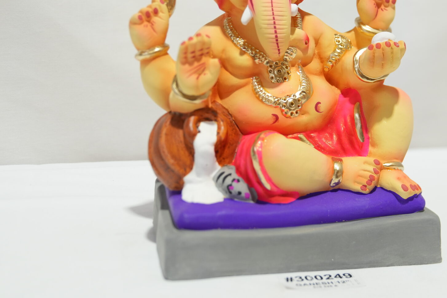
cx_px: 251
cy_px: 57
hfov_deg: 30.9
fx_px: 807
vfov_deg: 20.7
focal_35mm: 65
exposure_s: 1/200
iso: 800
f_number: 3.5
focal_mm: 37
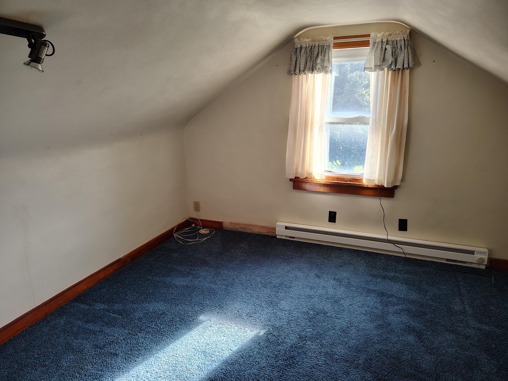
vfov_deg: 56.8
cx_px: 254
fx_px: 352
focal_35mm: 24
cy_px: 190
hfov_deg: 71.6
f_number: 1.8
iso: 293
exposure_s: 1/120
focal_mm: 5.56
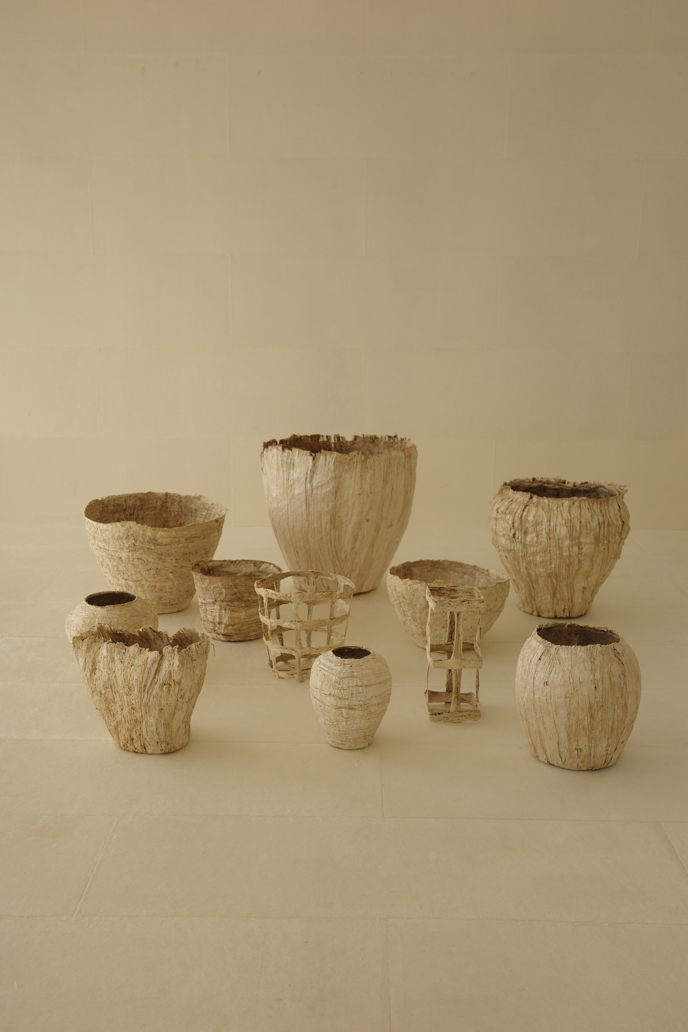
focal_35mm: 40
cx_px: 344
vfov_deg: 48.5
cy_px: 516
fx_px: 1147
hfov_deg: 33.4
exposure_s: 1/160
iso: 400
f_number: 3.2
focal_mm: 26
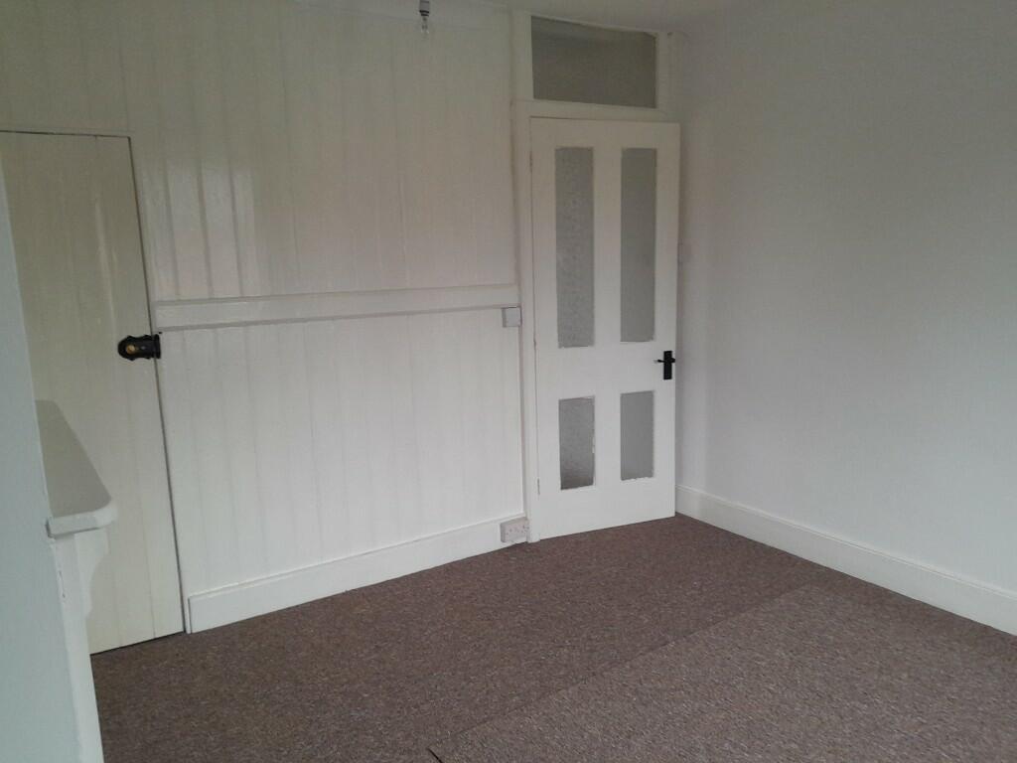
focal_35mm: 27
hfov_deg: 65.3
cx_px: 508
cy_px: 382
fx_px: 793
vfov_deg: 51.4
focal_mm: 4
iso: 250
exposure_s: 1/60
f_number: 1.8
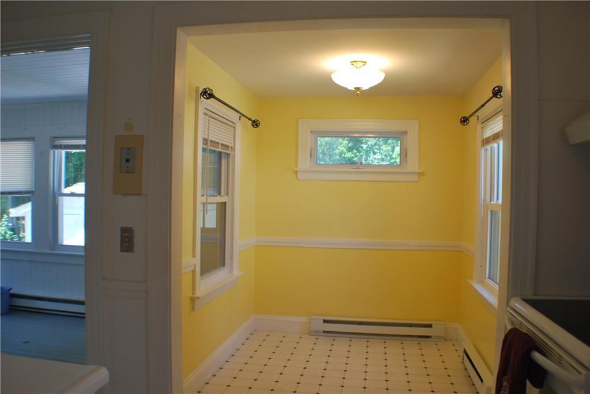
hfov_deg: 53.1
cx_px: 295
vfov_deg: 36.9
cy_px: 197
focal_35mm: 36
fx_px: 590
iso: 200
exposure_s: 1/60
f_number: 4.2
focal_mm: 24
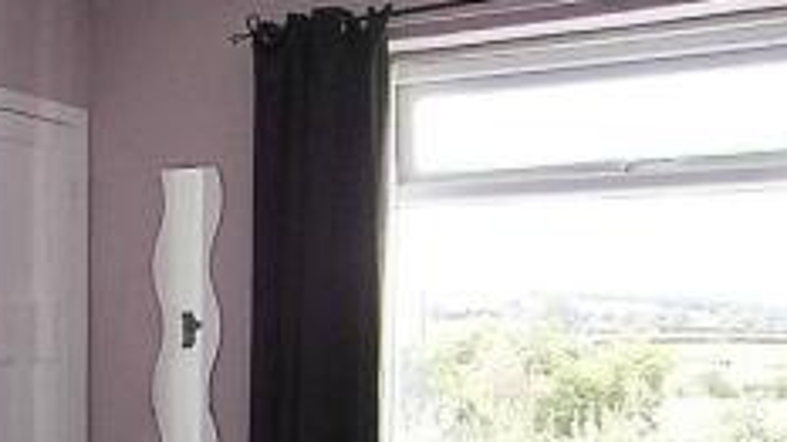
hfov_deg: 27.5
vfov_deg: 17.3
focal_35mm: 68
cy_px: 434
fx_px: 1419
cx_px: -144
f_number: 3
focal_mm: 4.5
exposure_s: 1/250
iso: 100
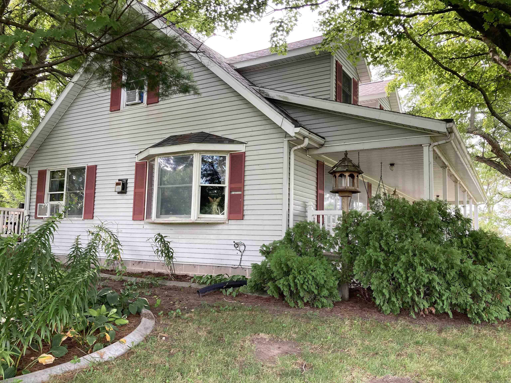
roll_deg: -1.5
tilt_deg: +6.1
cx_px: 256
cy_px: 192
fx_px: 413
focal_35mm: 28
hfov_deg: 63.4
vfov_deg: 49.7
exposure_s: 1/121
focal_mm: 3.99
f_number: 1.8
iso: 40
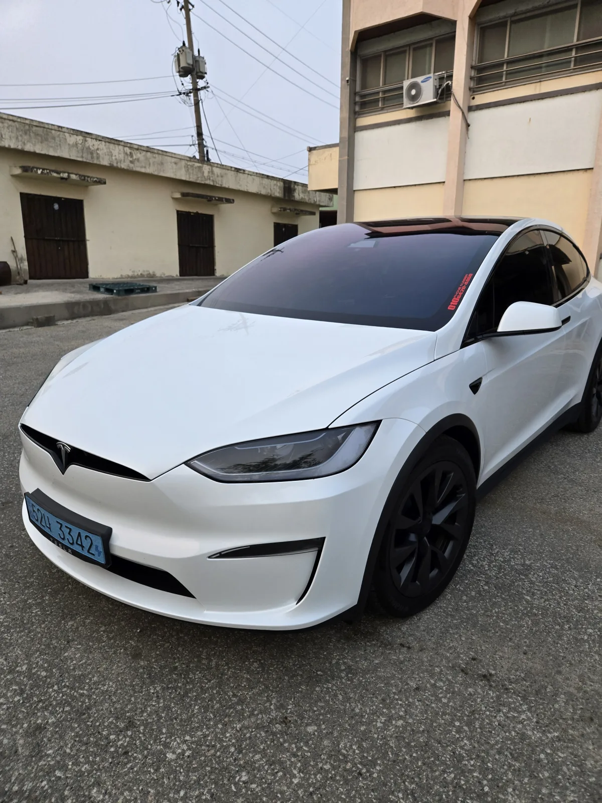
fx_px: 533
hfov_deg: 58.9
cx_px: 301
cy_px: 402
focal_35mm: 23
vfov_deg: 73.9
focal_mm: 5.4
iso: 80
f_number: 1.8
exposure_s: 1/508
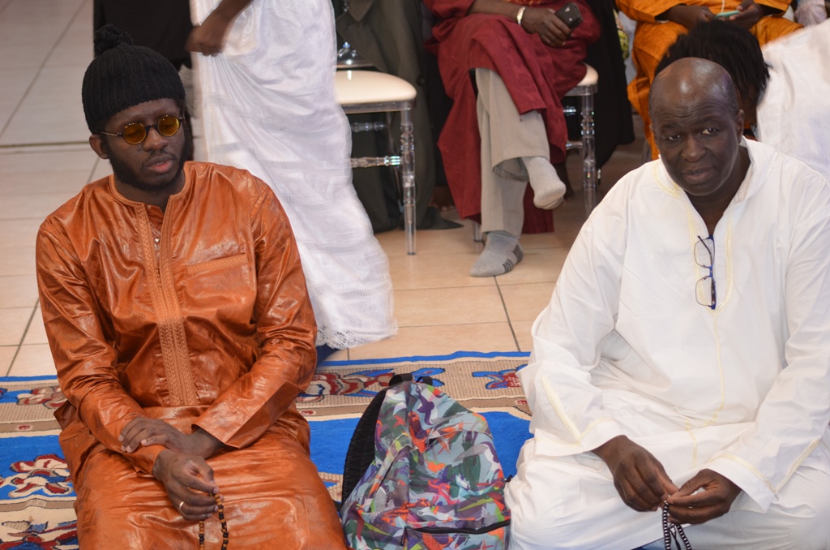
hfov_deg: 19.5
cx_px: 415
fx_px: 2416
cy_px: 275
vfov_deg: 13.0
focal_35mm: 105
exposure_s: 1/60
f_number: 4
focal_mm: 70
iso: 720
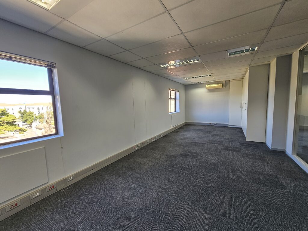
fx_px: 116
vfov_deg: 89.9
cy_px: 116
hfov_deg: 106.2
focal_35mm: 13
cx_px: 154
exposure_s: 1/50
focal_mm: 2.2
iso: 50
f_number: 2.2
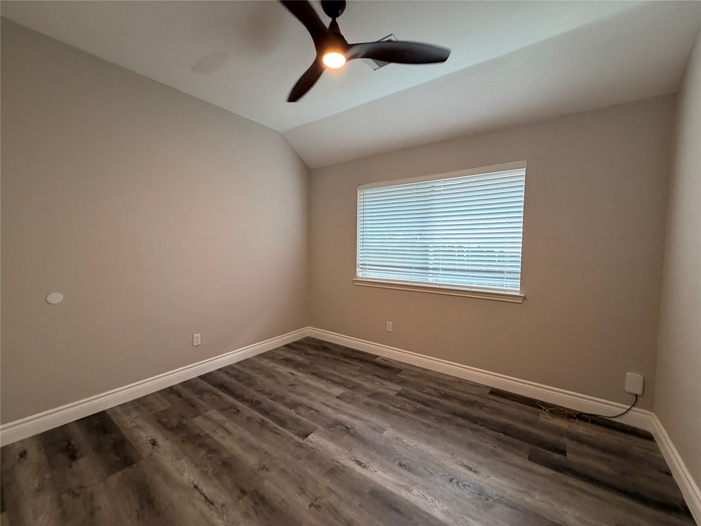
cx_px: 350
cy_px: 263
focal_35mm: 14
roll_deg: -0.5
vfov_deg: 85.7
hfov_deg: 102.1
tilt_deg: -3.1
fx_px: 284
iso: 320
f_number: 2.2
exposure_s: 1/120
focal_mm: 2.22
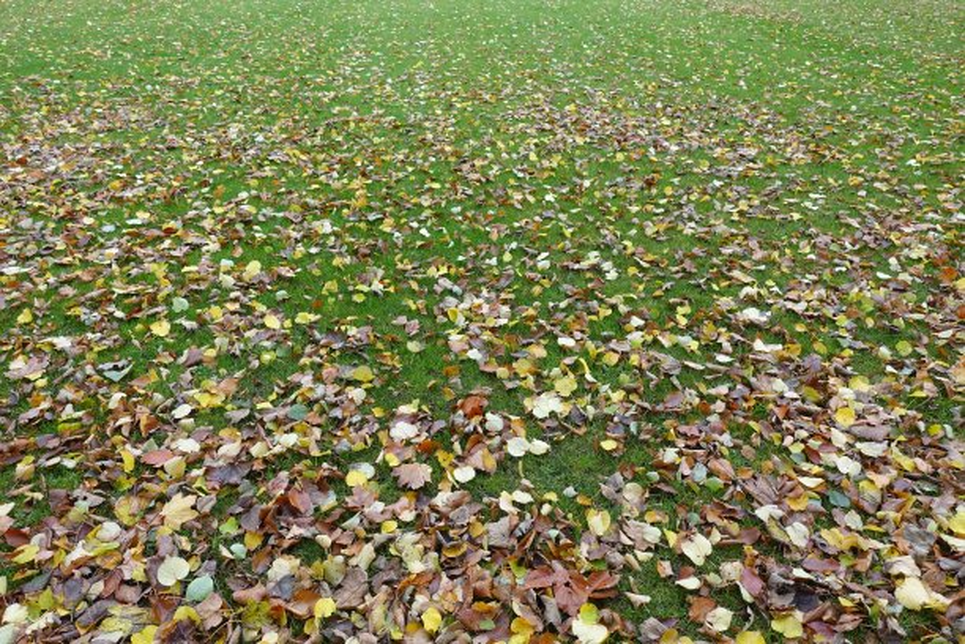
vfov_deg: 53.1
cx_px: 482
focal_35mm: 24
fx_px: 643
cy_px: 322
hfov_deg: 73.7
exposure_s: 1/100
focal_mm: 8.8
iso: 125
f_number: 4
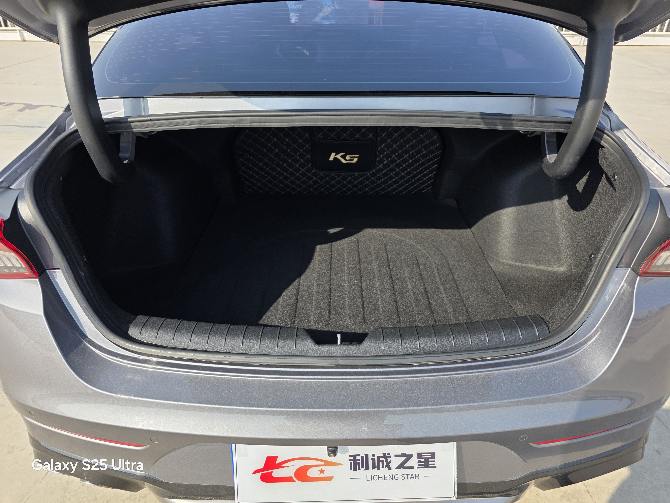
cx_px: 335
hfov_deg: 73.9
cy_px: 252
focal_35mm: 23
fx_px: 445
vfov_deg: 58.9
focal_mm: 6.3
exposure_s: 1/3075
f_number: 1.7
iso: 80
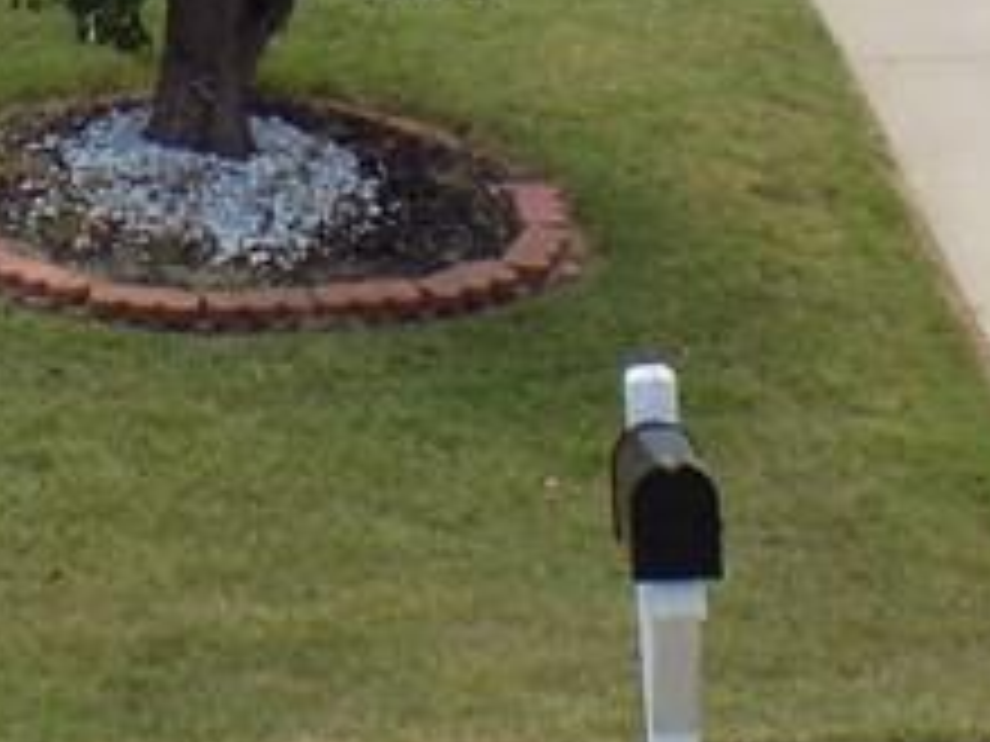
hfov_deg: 9.1
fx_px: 6120
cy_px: -890
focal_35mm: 214
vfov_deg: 6.7
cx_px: -176
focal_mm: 8.1
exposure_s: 1/400
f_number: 3.7
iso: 80
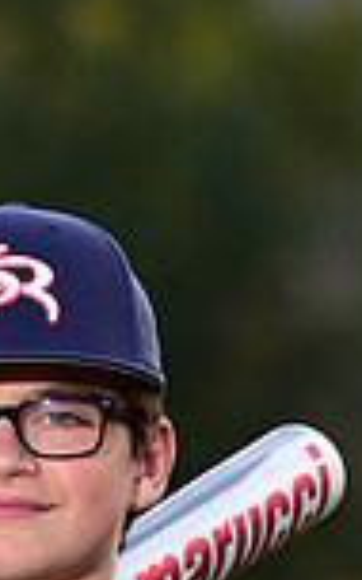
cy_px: 847
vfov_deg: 3.2
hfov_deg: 2.0
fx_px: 10434
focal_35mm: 661
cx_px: 55
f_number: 4.5
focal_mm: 170
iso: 200
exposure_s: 1/250
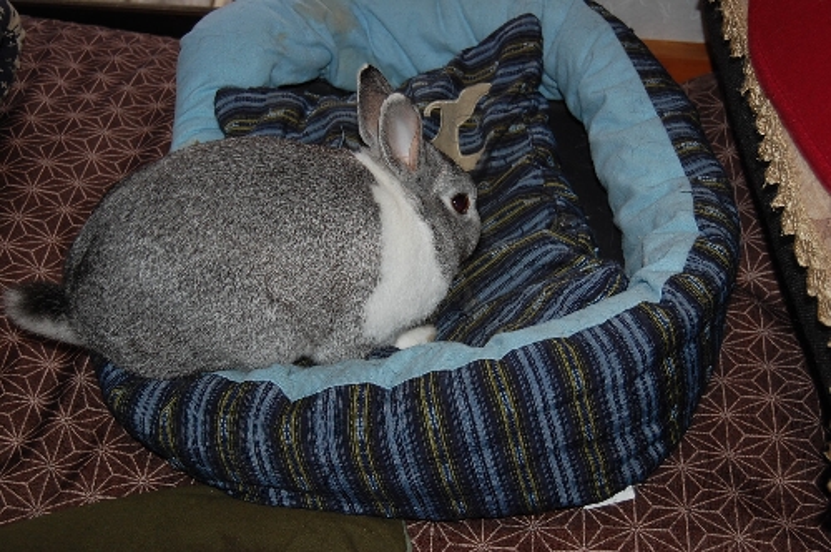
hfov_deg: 35.1
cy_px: 276
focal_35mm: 57
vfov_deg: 23.7
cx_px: 416
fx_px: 1314
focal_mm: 38
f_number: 5
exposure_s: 1/60
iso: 400
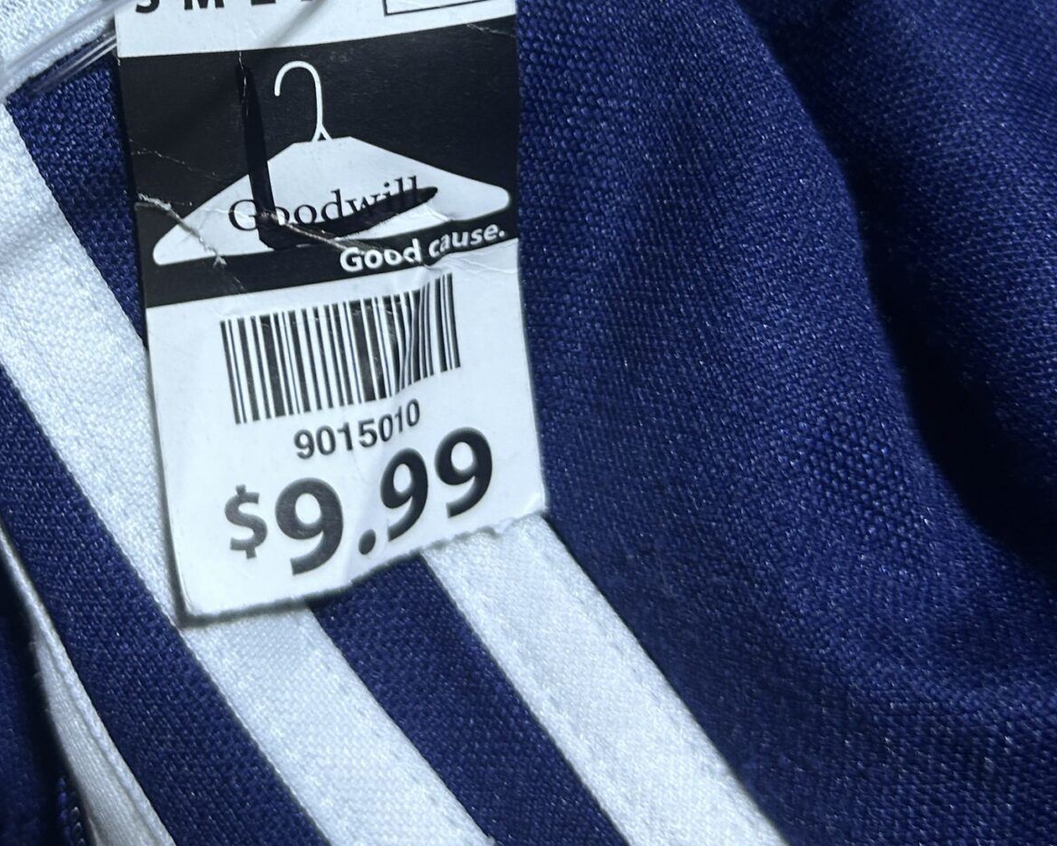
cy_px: 71
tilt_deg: -63.9
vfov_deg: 26.6
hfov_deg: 33.7
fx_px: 1721
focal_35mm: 55
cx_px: 305
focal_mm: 5.7
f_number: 1.5
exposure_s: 1/100
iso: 80
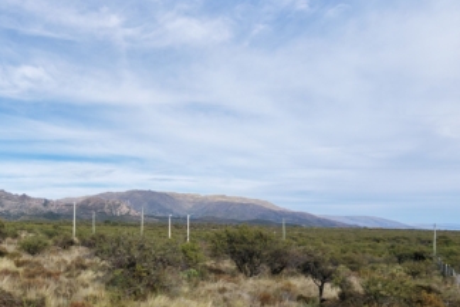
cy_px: 226
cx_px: 68
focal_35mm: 30
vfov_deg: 42.4
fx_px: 383
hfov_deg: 55.7
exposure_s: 1/1600
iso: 290
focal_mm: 3.05
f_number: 2.2
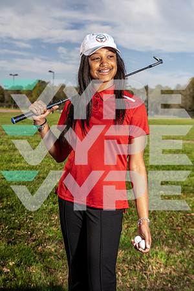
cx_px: 97
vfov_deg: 37.5
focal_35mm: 53
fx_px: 428
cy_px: 146
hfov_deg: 25.5
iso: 100
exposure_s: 1/250
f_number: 5.6
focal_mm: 53
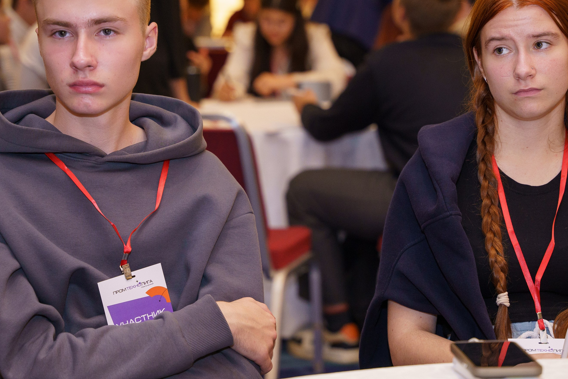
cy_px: 179
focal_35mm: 109
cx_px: 306
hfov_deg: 18.8
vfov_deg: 12.6
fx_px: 1720
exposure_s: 1/160
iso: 1600
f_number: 3.2
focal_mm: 70
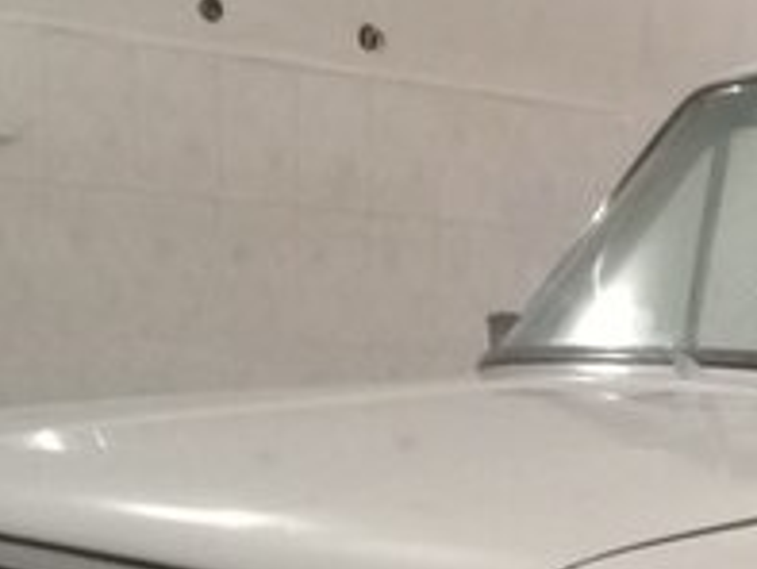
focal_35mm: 104
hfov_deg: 18.0
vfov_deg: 13.7
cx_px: 891
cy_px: 729
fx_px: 2276
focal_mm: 3.3
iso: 200
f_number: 2.2
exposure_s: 1/20
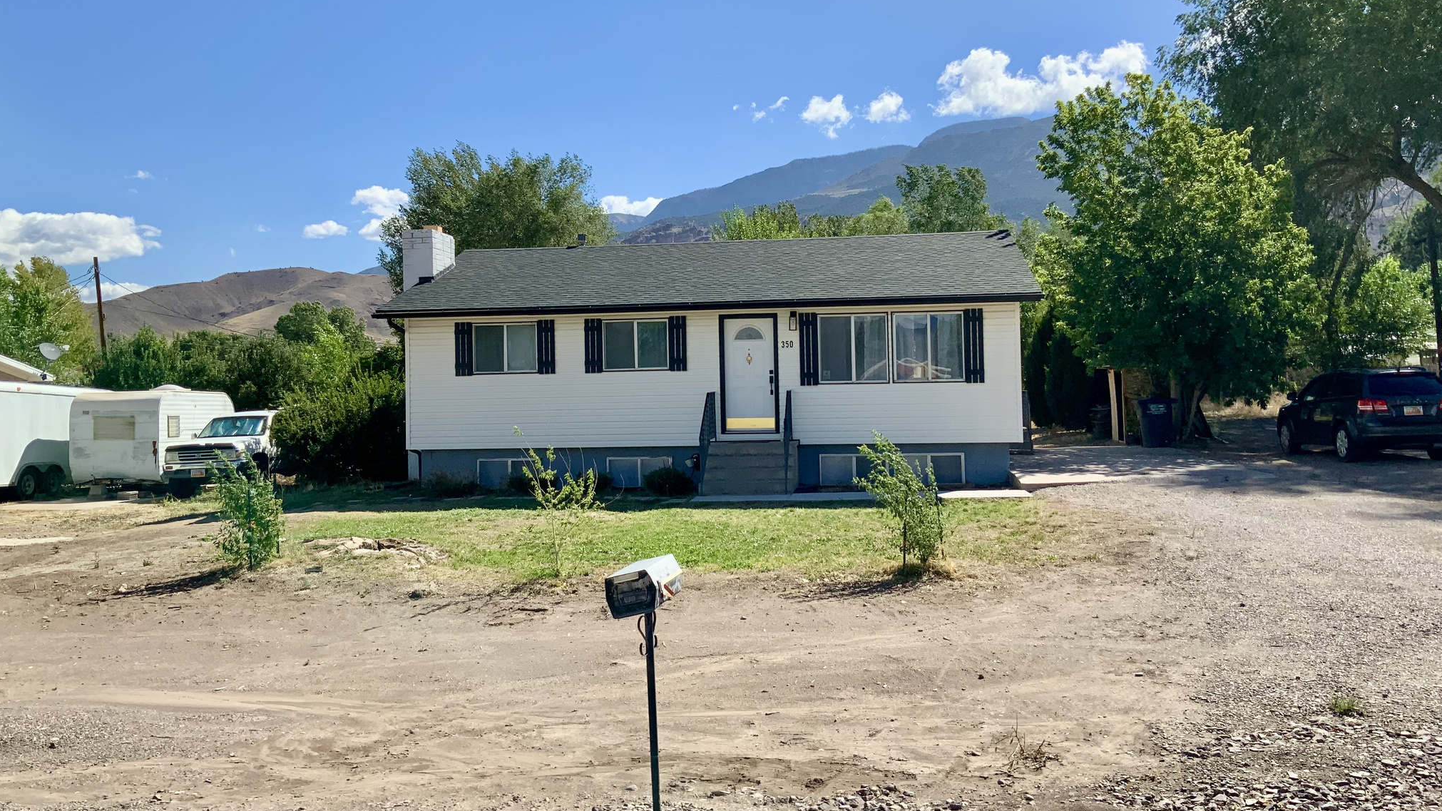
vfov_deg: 36.6
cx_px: 716
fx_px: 1223
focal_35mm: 32
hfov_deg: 61.0
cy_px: 369
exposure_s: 1/1984
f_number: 1.8
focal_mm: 3
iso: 16
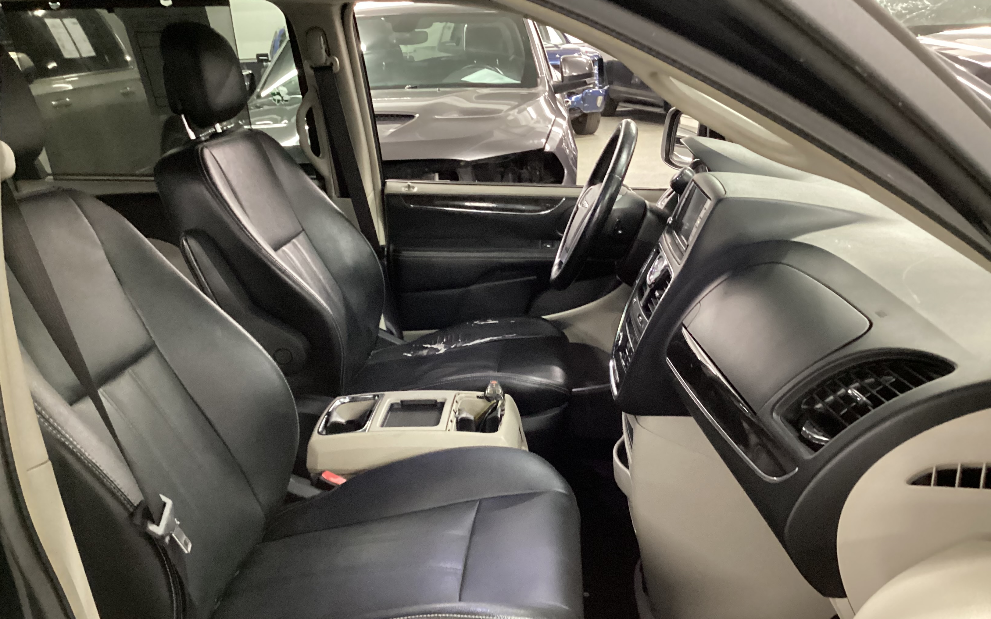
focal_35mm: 33
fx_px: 891
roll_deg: +3.1
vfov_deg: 38.2
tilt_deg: -21.4
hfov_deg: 58.1
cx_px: 495
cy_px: 364
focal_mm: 3.3
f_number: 2.4
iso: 640
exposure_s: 1/20
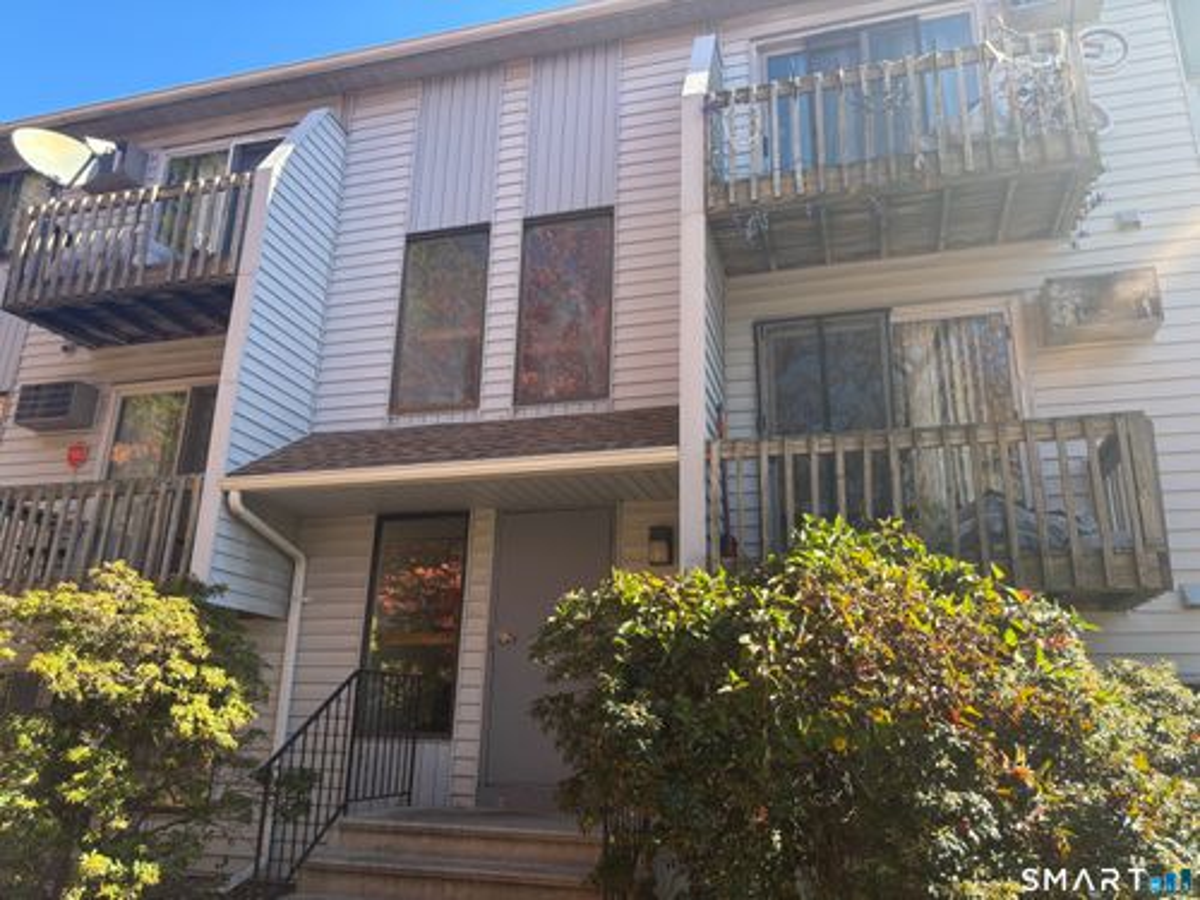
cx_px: 600
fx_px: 901
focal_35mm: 26
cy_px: 450
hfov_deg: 67.3
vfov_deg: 53.1
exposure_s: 1/550
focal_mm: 5.96
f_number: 1.6
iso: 50
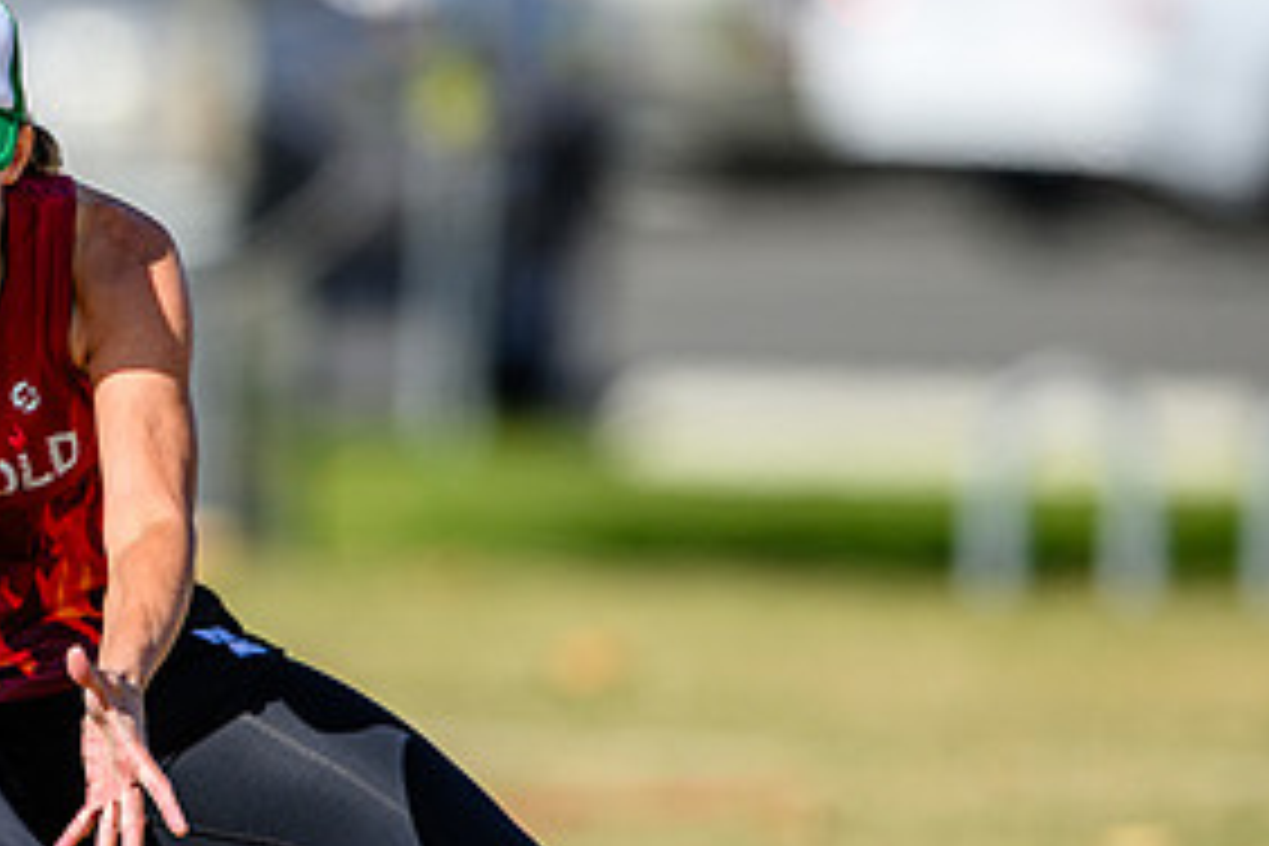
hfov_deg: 1.9
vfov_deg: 1.3
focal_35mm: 1072
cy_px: 525
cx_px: -253
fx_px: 37785
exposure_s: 1/2000
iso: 100
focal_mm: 400
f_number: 3.2
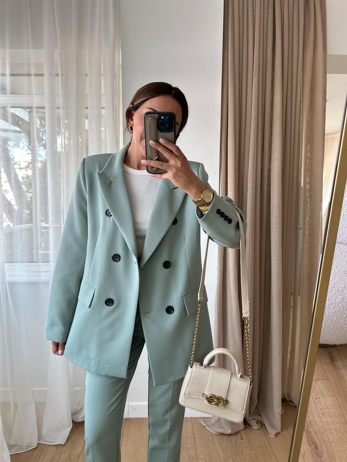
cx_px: 174
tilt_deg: -32.0
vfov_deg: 71.6
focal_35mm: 24
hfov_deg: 56.8
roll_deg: -0.8
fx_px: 321
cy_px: 231
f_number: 1.78
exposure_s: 1/121
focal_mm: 6.86
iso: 125
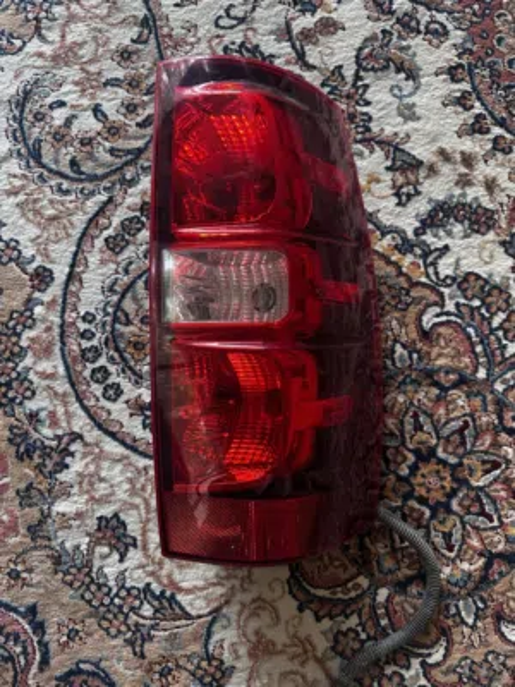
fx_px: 476
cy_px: 344
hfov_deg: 56.8
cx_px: 258
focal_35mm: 24
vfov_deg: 71.6
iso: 250
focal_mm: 6.86
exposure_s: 1/89
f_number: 1.78
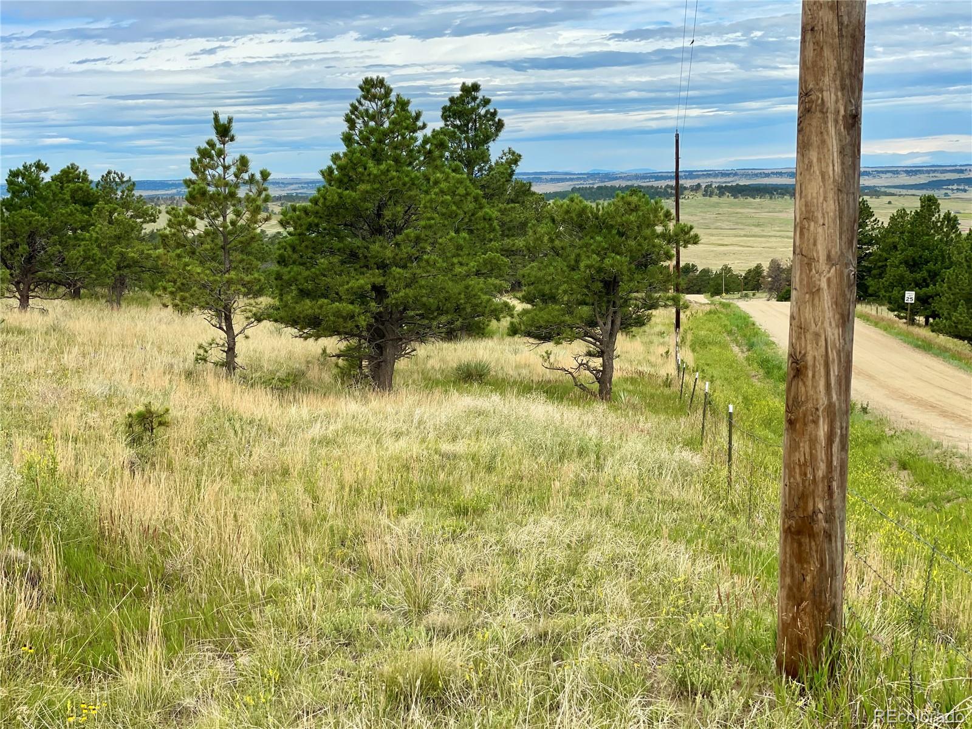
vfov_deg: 28.0
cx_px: 486
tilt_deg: -7.8
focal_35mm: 52
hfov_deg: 36.8
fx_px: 1460
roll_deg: +2.0
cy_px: 364
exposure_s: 1/1170
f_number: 2
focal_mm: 6
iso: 25
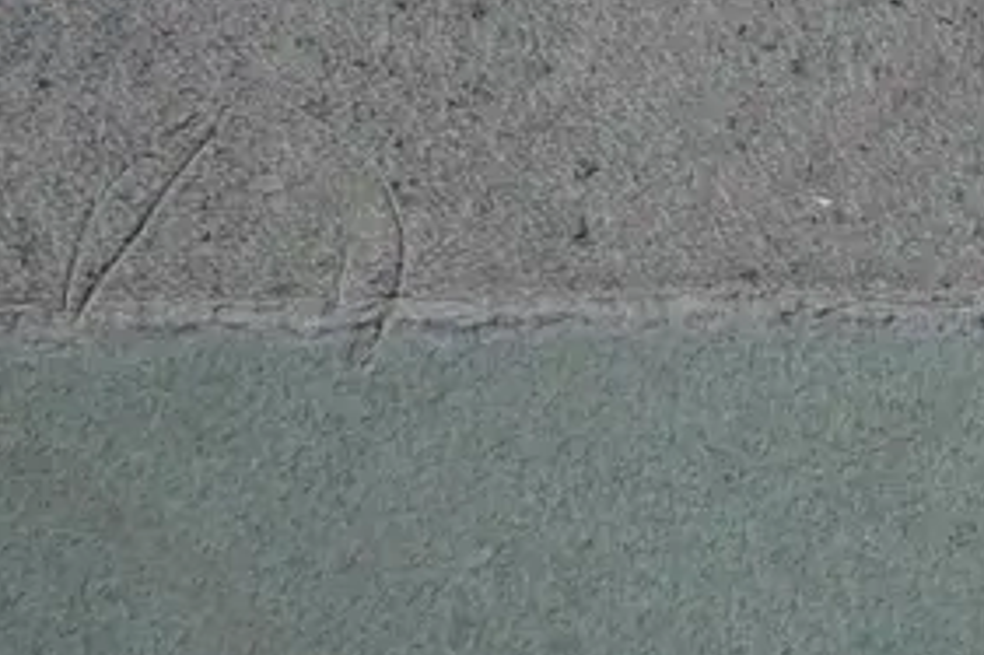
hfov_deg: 14.7
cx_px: 1523
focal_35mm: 129
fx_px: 3524
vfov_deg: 10.2
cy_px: -356
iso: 320
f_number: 4
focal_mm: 17
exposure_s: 1/60
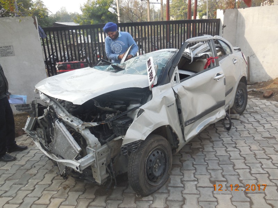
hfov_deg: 60.0
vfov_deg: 46.8
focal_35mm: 30
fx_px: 241
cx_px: 139
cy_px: 104
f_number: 3.2
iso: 125
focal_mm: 5.3
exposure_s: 1/320
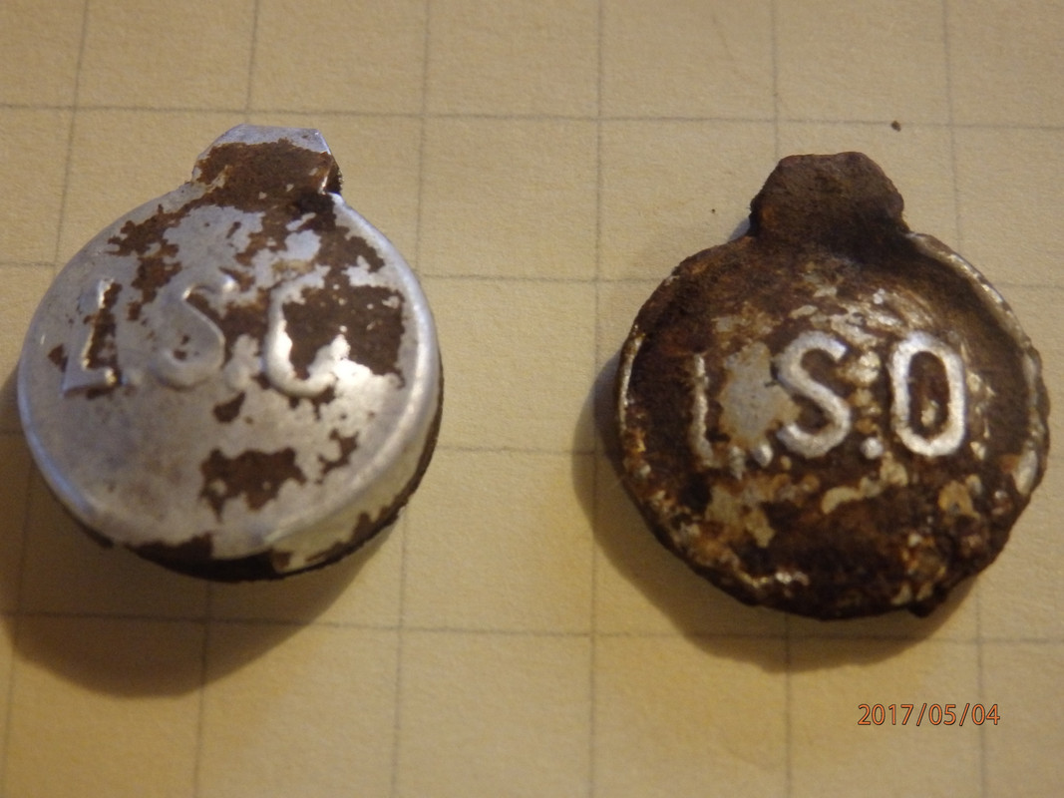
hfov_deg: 29.4
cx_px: 532
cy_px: 399
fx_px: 2028
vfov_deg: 22.2
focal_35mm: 66
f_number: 4.4
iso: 800
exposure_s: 1/20
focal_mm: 11.9
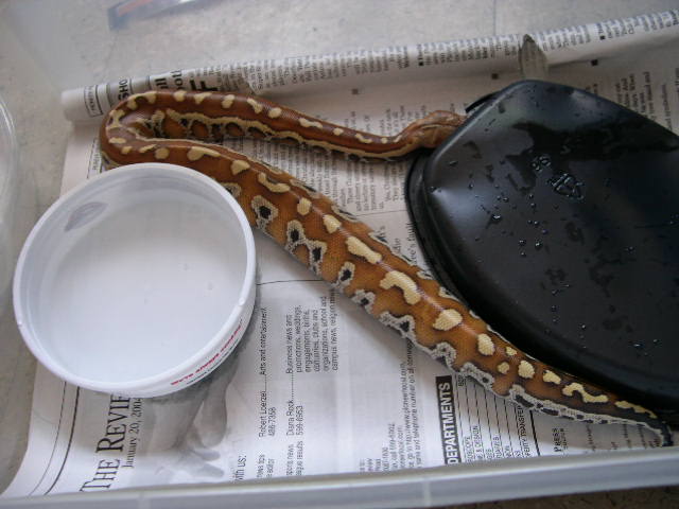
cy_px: 254
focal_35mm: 38
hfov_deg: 49.0
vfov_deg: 37.7
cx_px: 340
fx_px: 745
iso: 178
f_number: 2.8
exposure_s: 1/4.4
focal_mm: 8
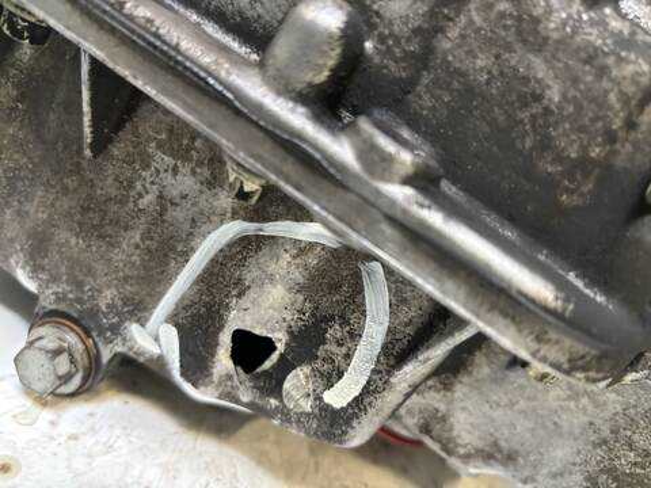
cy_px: 244
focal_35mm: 26
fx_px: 489
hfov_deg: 67.3
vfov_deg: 53.1
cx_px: 326
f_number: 1.6
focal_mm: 5.96
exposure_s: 1/33
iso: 400
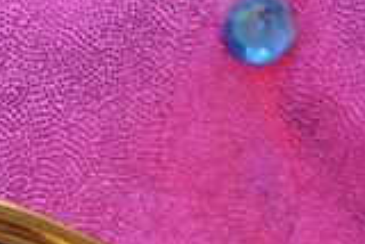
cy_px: 754
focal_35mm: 881
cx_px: -465
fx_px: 8940
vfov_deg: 1.6
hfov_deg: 2.3
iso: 200
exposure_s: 1/250
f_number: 2.8
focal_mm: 92
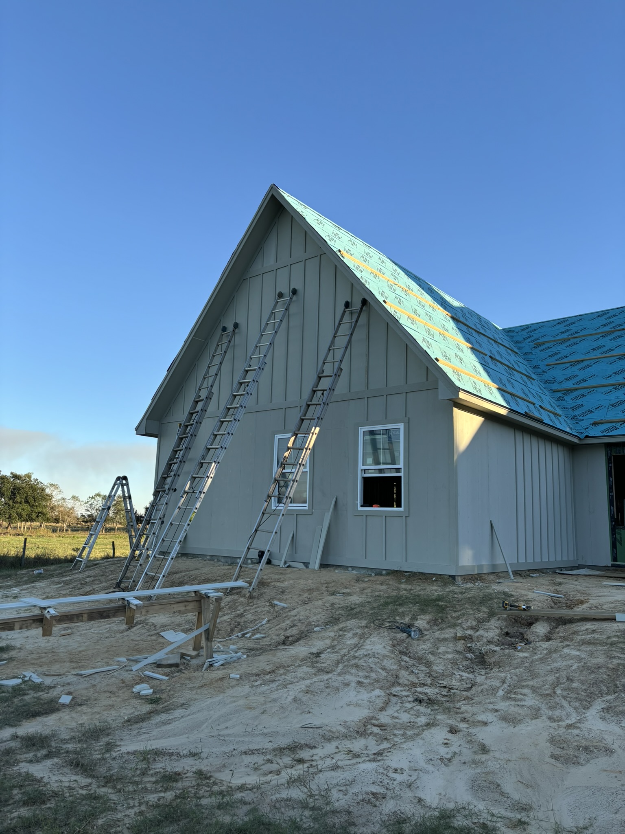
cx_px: 312
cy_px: 417
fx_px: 626
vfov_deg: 67.3
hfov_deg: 53.1
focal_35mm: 26
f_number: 1.6
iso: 50
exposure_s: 1/1103
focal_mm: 5.96
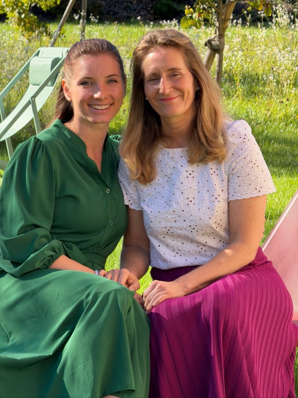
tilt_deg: -5.6
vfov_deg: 9.9
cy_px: 199
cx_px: 149
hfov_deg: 7.4
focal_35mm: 200
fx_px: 2297
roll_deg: -1.3
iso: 50
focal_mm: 16.89
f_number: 2.8
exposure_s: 1/302
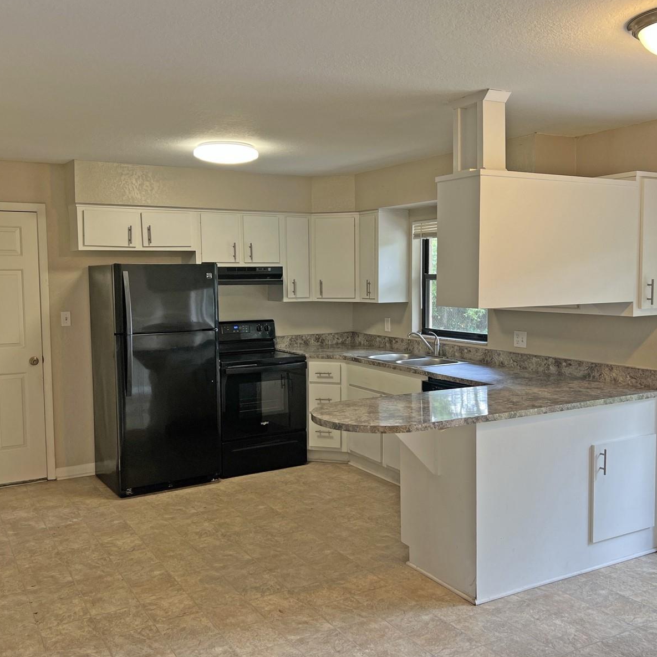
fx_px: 666
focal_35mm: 31
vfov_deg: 52.5
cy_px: 327
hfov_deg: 52.5
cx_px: 322
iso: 64
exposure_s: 1/60
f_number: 1.5
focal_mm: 5.7
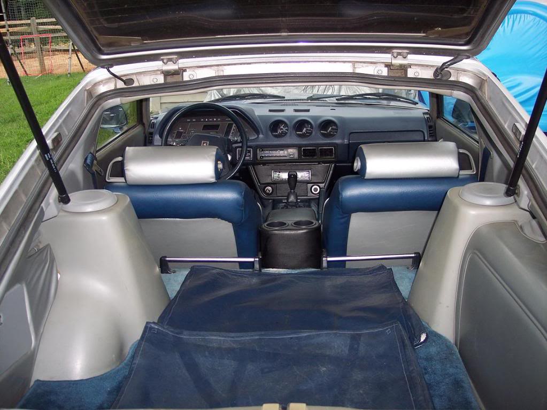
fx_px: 616
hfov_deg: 47.9
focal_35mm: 39
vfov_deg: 36.8
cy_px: 205
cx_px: 274
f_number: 2.8
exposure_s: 1/60
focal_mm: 8
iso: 100
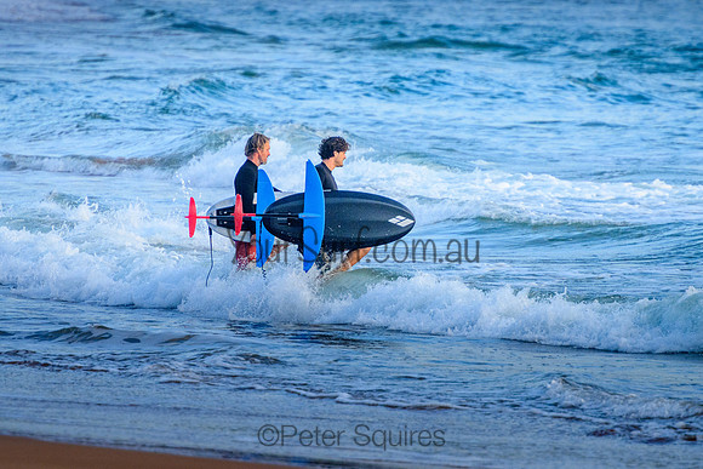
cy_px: 198
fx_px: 10744
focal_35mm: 550
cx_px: 352
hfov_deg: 3.7
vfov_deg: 2.5
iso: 1000
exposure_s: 1/1600
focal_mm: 400
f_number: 5.6
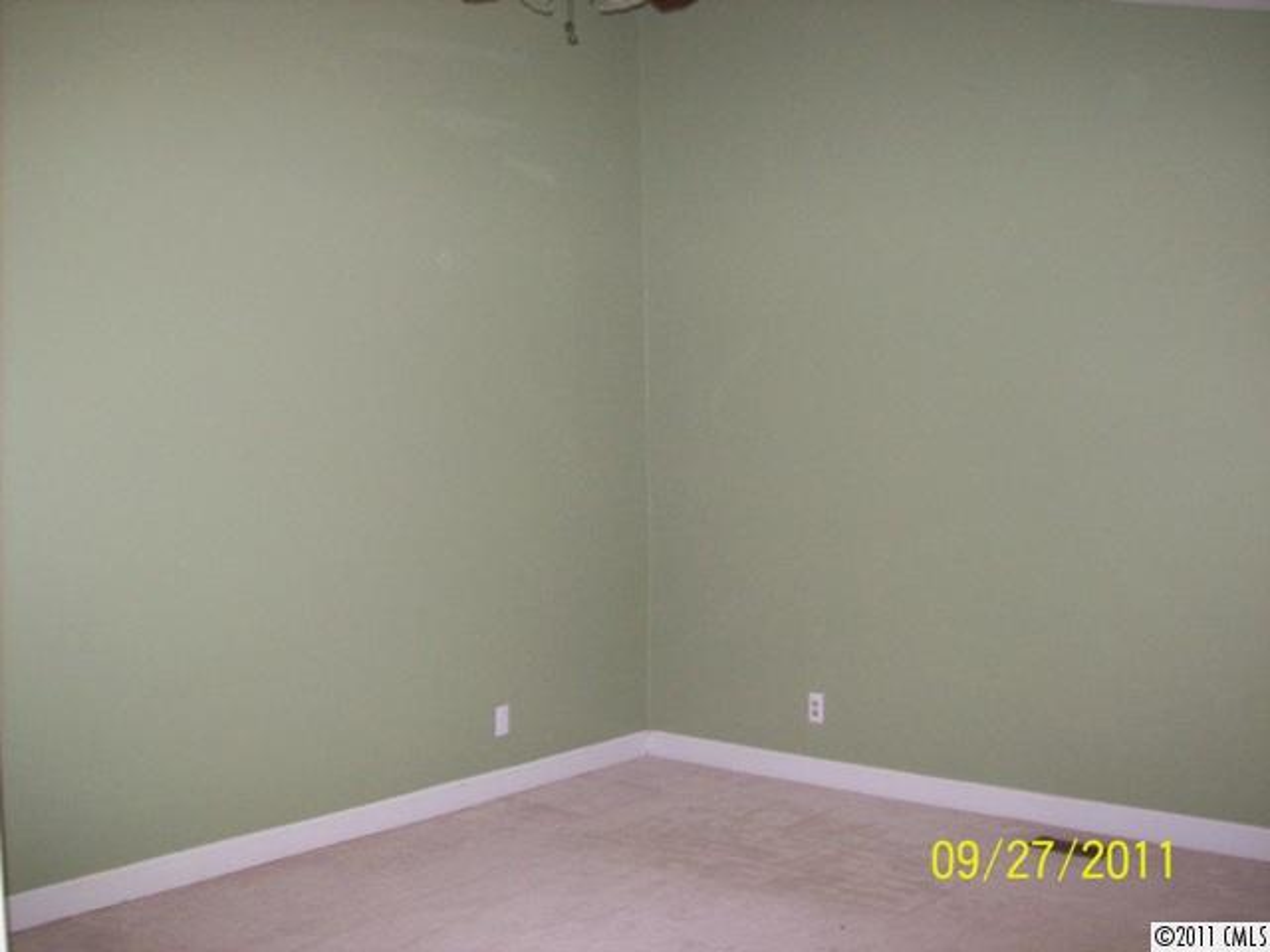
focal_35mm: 36
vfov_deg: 39.7
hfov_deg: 51.4
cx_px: 635
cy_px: 476
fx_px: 1321
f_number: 2.7
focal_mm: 6
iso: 200
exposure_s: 1/64
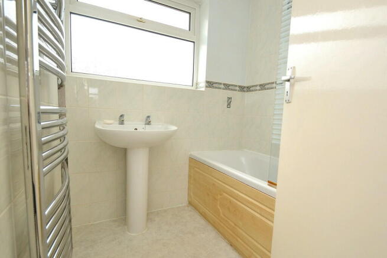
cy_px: 129
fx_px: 161
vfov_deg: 77.4
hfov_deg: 100.4
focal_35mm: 15
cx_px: 194
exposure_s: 1/100
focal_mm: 10
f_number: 5
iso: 400
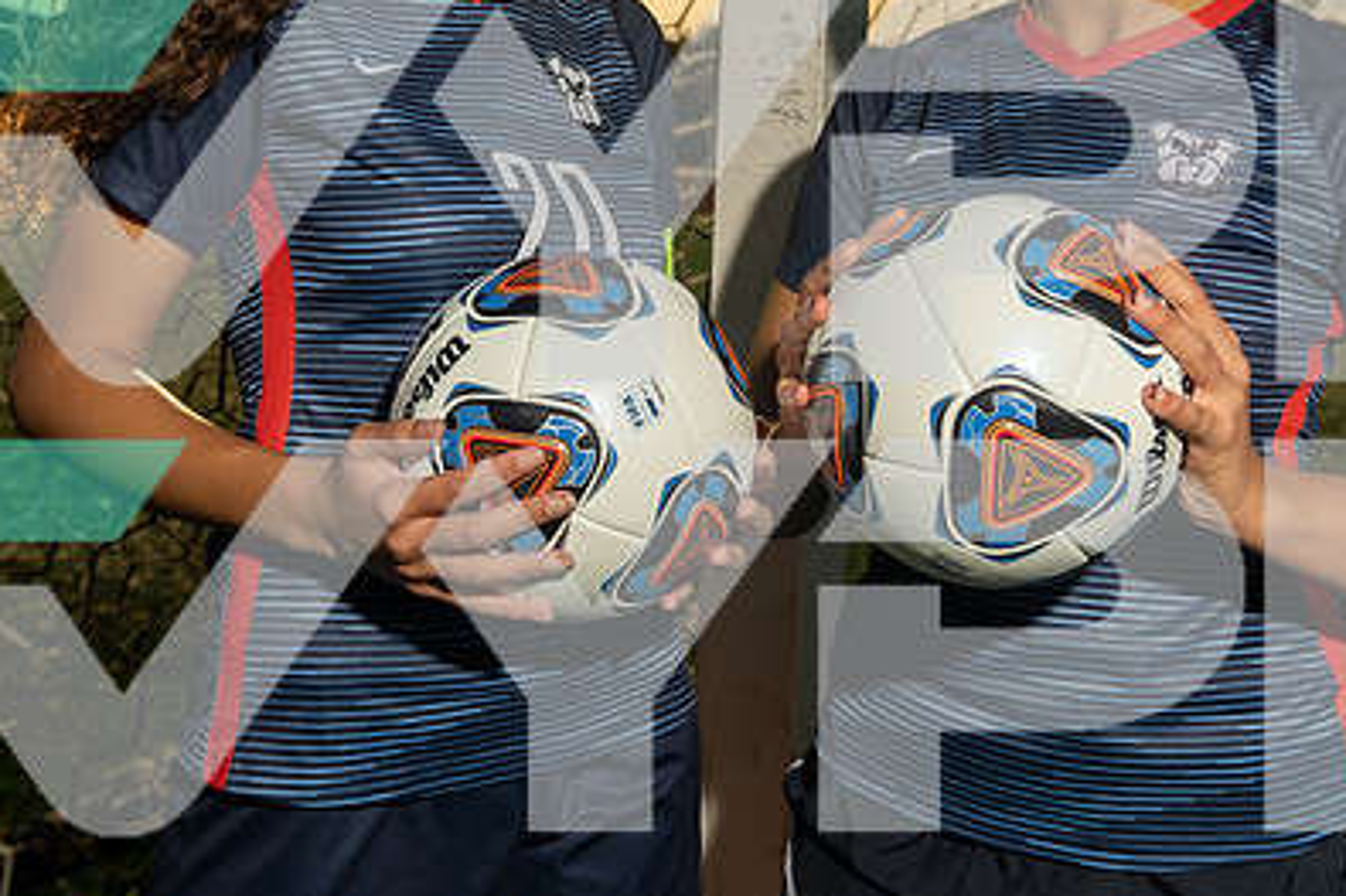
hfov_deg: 37.5
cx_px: 726
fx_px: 1981
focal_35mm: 53
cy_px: 187
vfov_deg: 25.1
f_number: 4.5
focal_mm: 31
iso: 200
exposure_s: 1/250
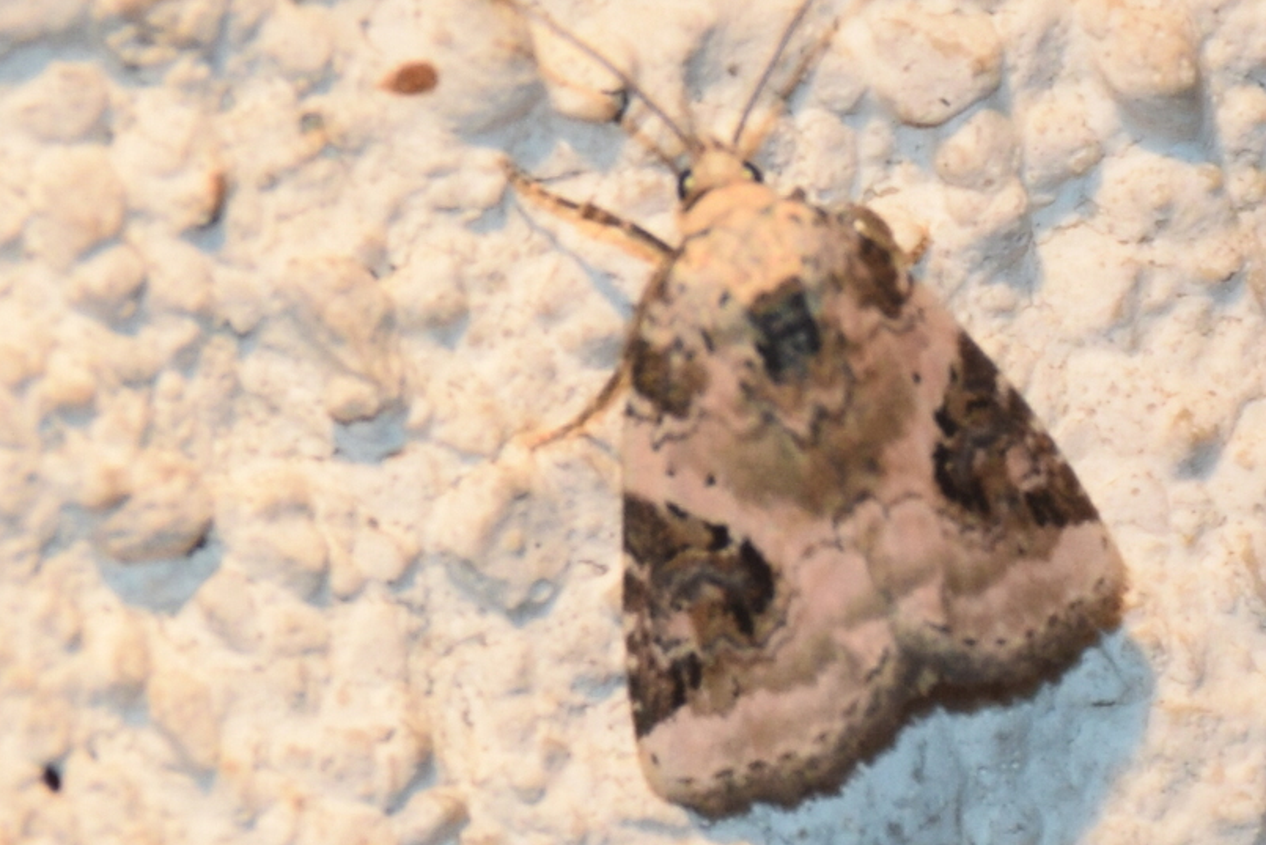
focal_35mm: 207
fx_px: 7280
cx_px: 716
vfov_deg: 6.6
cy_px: 474
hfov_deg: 9.9
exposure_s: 1/200
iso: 320
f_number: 5.6
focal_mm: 116
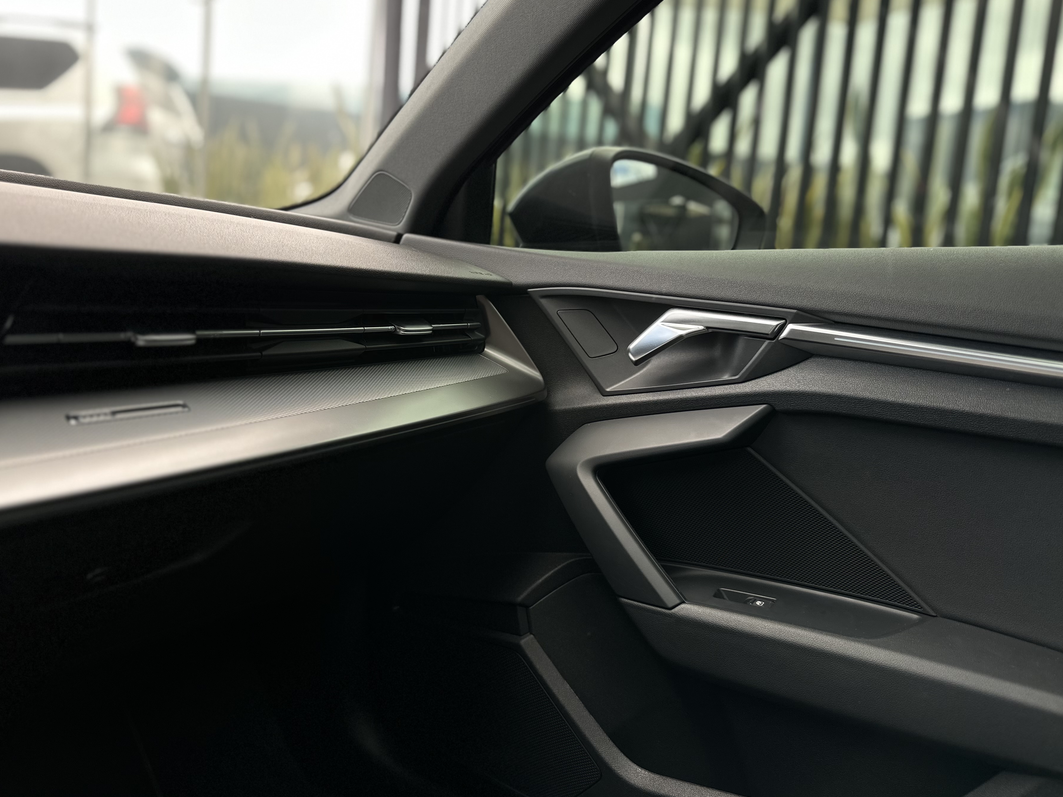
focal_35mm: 27
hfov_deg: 65.2
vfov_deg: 51.3
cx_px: 482
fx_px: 829
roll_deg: -4.9
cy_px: 369
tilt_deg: -6.6
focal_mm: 6.86
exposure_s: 1/121
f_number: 1.78
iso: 100
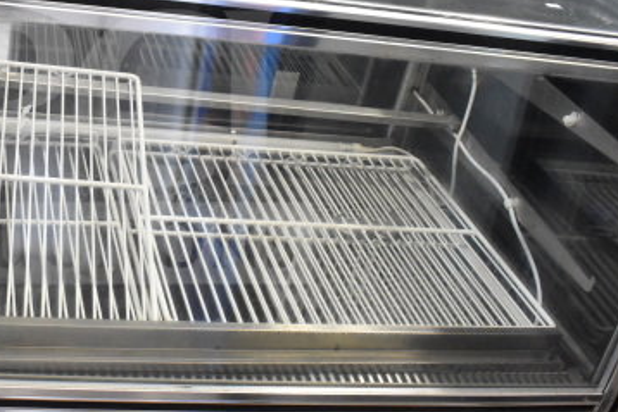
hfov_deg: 40.8
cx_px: 117
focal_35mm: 46
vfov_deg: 29.1
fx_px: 790
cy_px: 147
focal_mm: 18
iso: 6400
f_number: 5.6
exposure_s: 1/125
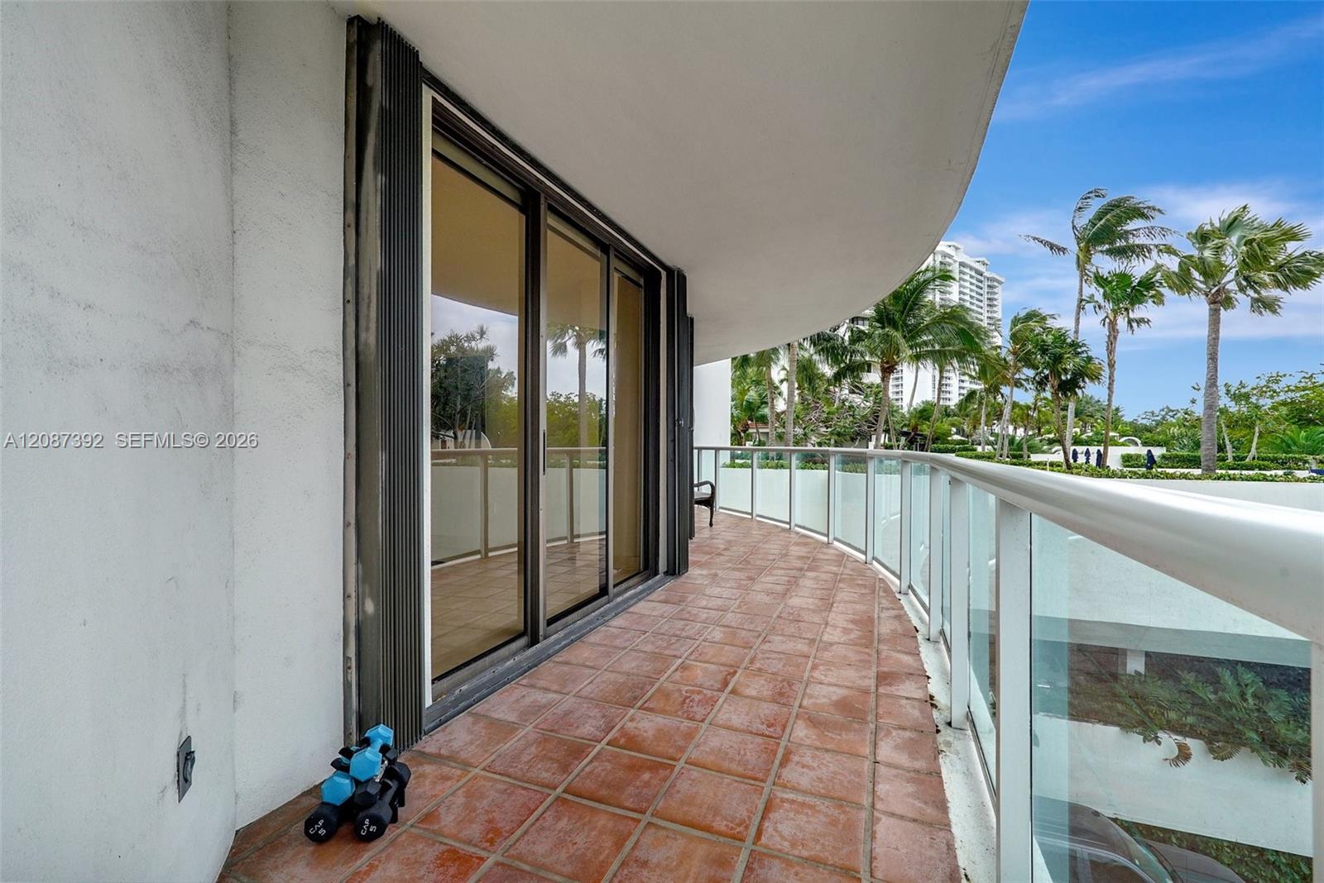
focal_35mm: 16
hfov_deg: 95.0
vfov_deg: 72.1
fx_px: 607
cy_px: 442
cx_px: 662
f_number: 13
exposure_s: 1/320
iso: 640
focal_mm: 16.5
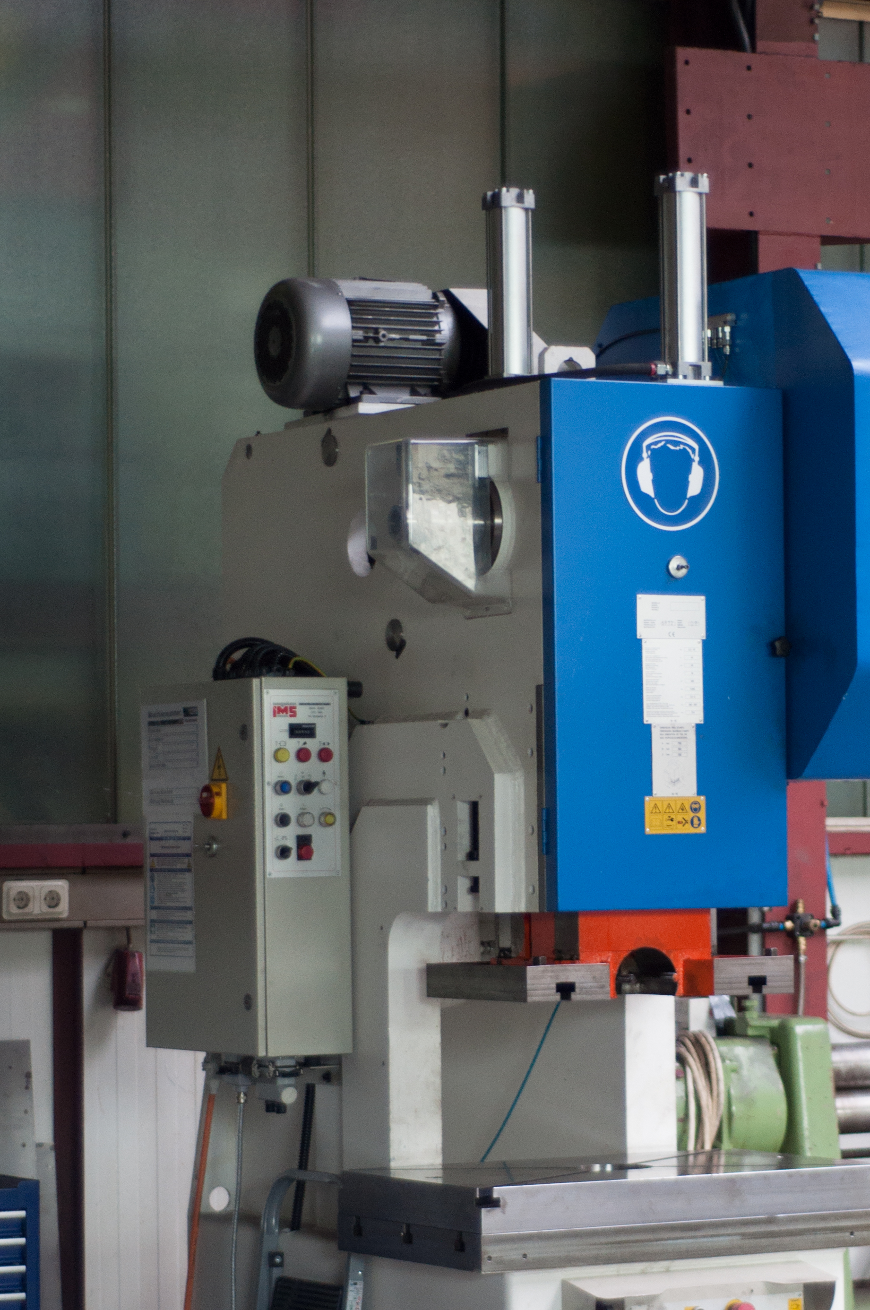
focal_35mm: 116
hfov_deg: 11.8
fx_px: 4216
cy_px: 894
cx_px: 615
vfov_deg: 17.6
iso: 640
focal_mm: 50
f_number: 2
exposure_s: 1/160
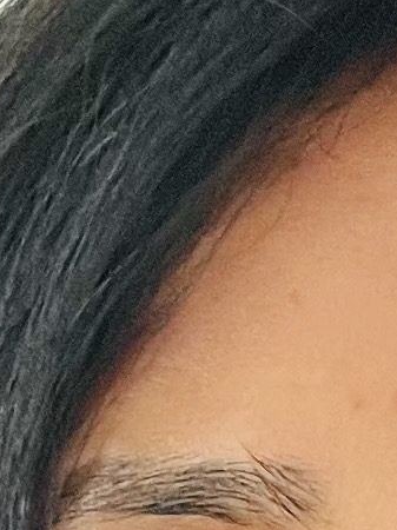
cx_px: 431
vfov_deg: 9.1
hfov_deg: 7.2
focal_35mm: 206
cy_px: 985
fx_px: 3153
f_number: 2.2
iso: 400
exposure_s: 1/45
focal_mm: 2.71
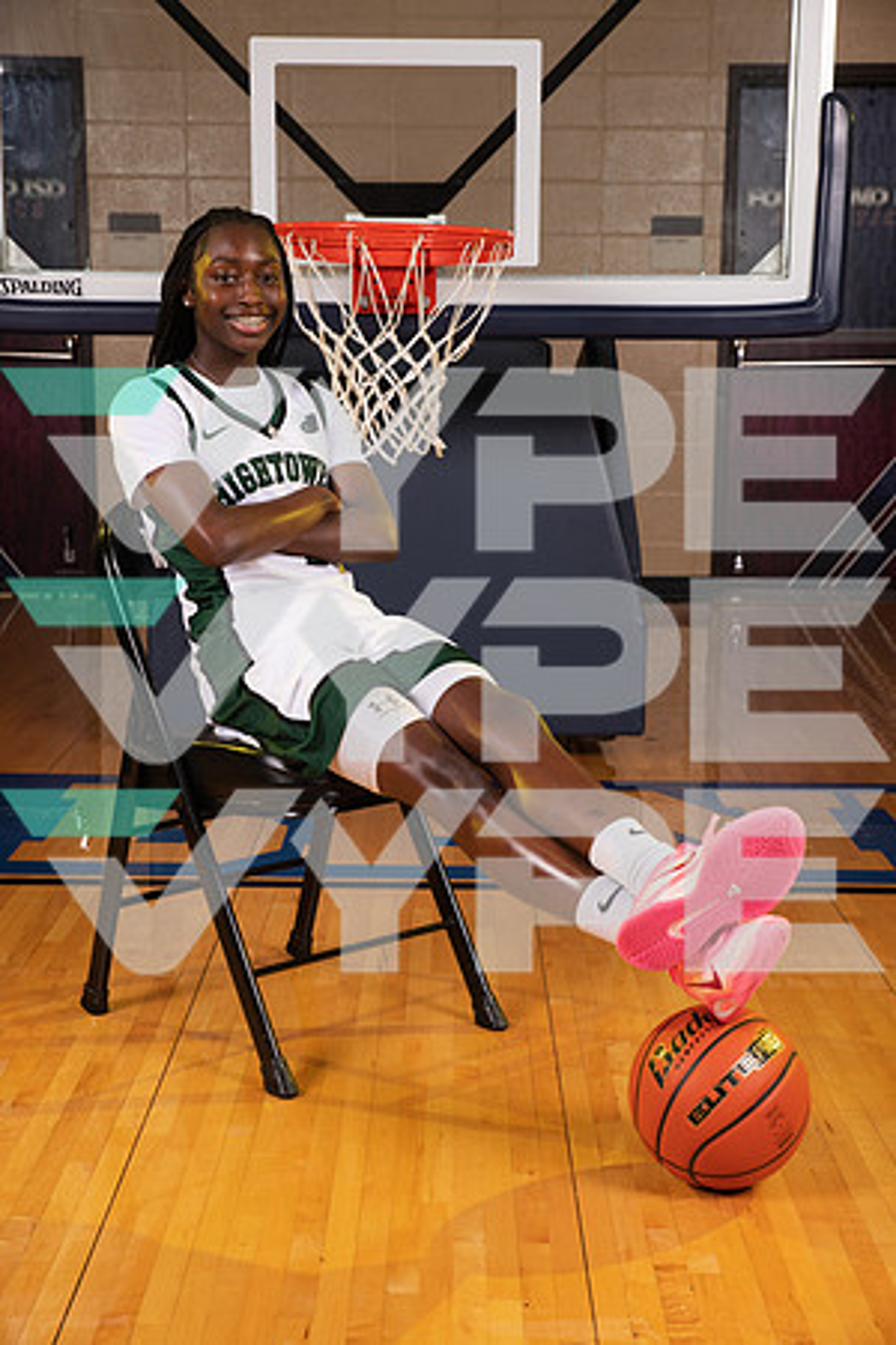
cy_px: 672
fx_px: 2053
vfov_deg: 36.2
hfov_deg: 24.6
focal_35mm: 55
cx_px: 448
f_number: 7.1
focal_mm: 55
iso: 320
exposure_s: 1/320
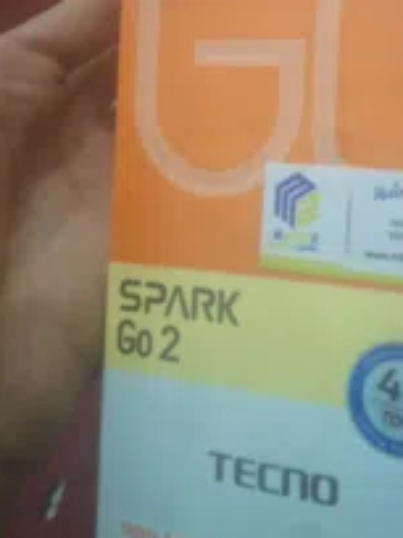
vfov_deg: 40.9
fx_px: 699
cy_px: 137
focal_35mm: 45
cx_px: 327
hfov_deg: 31.3
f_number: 1.8
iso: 400
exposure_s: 1/25
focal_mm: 5.54
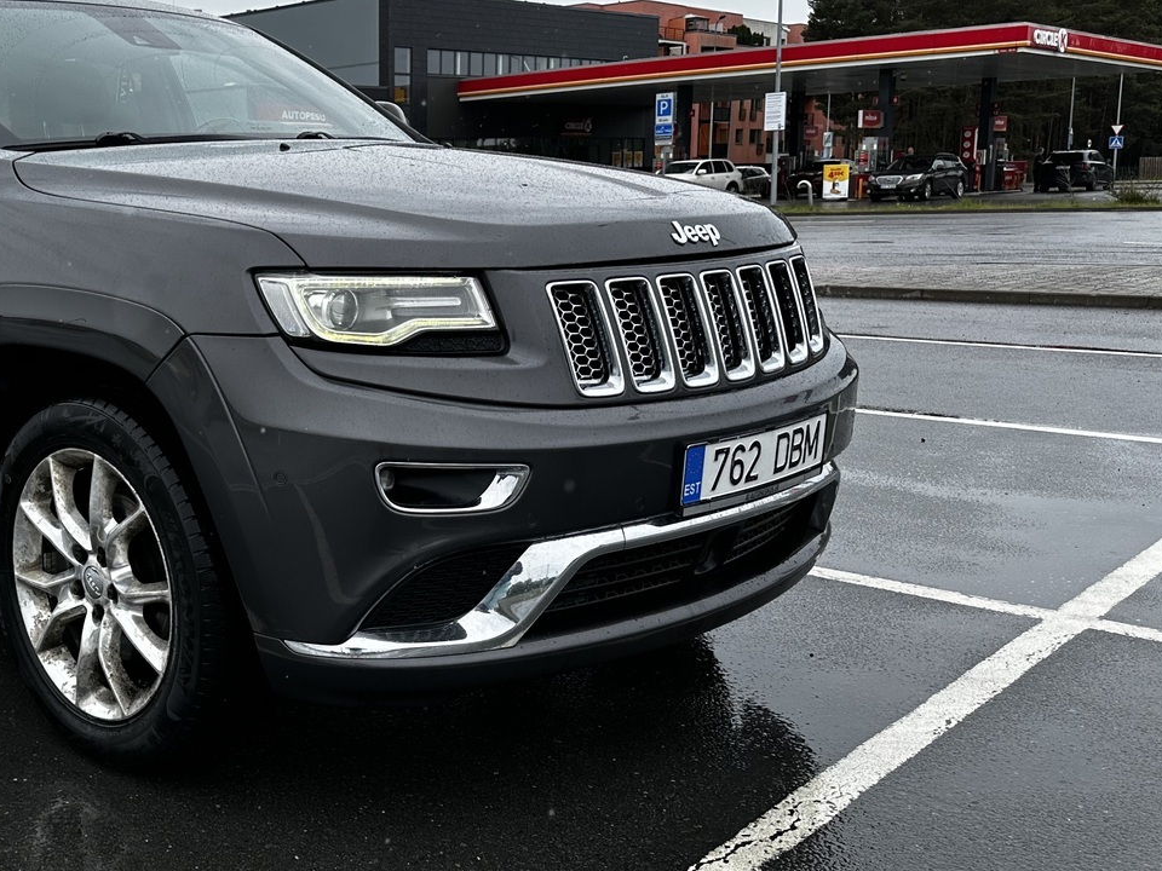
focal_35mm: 40
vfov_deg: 36.0
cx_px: 220
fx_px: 1343
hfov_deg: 44.4
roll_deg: +1.8
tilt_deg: -8.8
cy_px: 445
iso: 80
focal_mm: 6.86
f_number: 1.78
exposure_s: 1/1183
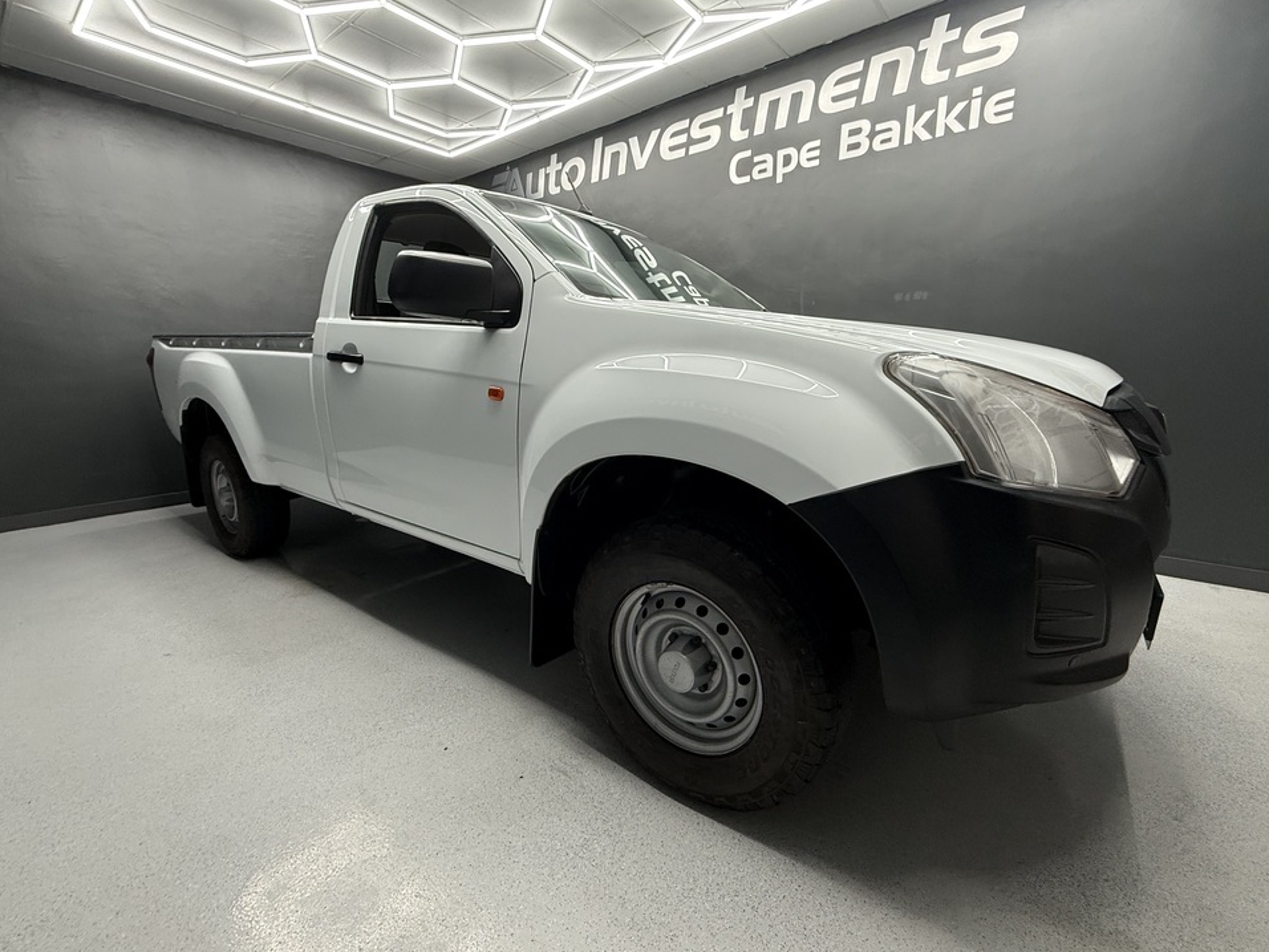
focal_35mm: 15
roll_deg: +0.3
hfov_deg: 98.2
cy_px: 481
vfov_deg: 81.7
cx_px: 641
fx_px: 550
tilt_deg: -12.7
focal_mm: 2.22
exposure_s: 1/100
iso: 250
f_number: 2.2
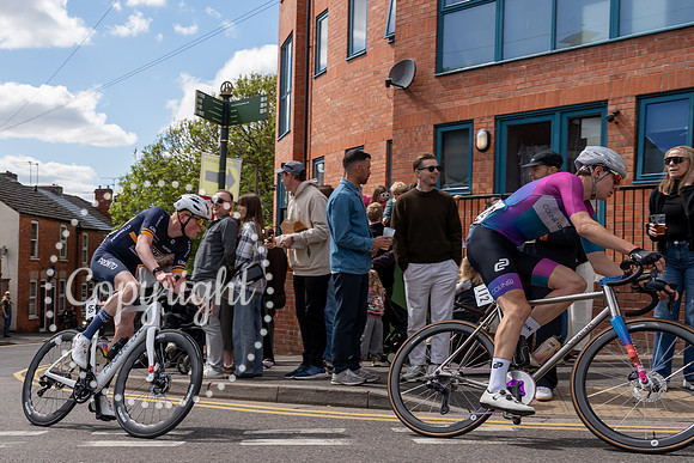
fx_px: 906
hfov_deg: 40.6
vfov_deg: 28.7
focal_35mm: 47
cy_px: 258
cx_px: 165
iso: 160
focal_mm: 30
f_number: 5
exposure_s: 1/1000
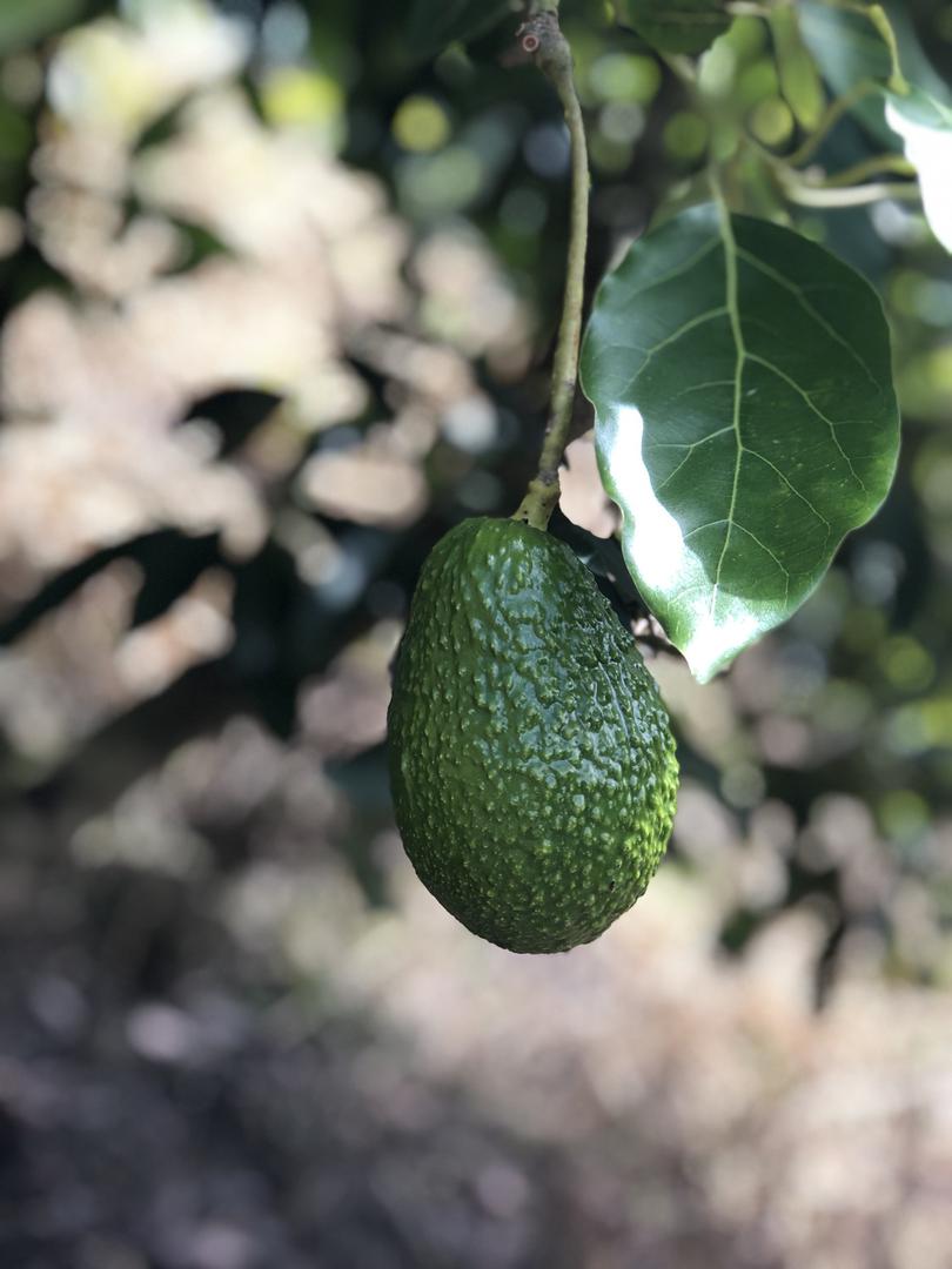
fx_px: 2090
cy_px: 634
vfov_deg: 33.8
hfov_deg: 25.7
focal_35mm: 57
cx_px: 476
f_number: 2.8
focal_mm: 6.6
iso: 32
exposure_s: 1/120
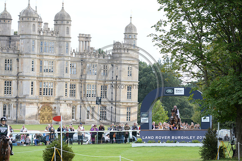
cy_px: 80
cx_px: 121
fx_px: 1411
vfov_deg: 6.5
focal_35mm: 210
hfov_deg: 9.8
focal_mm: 210
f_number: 6.3
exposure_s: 1/800
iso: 1000
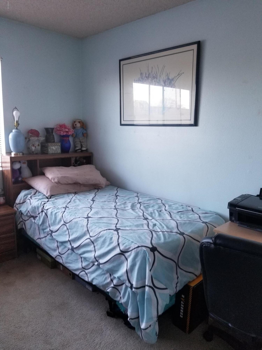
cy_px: 175
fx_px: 262
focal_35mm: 26
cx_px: 131
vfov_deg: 67.3
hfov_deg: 53.1
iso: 125
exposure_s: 1/60
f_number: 1.7
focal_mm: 4.25
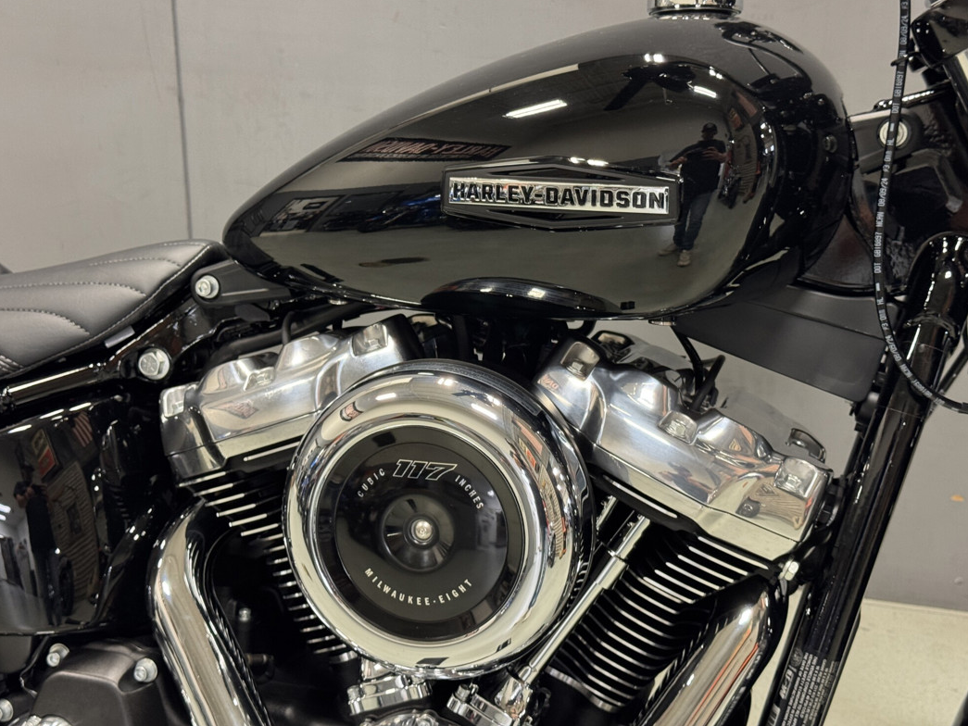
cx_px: 490
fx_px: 1370
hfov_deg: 38.9
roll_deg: -1.0
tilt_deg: -20.7
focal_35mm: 49
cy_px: 357
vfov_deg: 29.7
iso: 250
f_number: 1.78
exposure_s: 1/40
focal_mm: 6.76
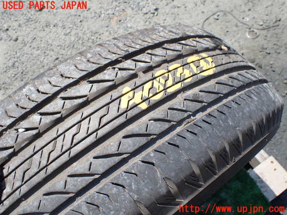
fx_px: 249
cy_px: 108
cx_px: 144
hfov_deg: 60.0
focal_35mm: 30
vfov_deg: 46.8
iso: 100
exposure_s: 1/640
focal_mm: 5.4
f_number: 3.2
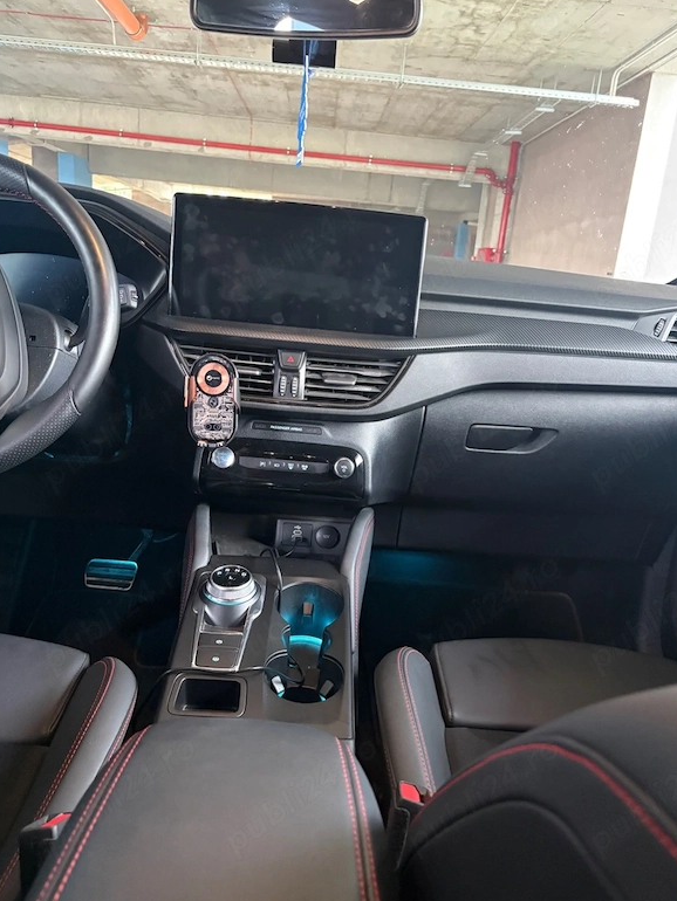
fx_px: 704
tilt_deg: -14.3
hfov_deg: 51.4
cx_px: 348
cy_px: 459
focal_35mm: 27
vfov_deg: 65.3
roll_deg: -5.5
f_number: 1.6
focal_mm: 5.96
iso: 640
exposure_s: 1/38
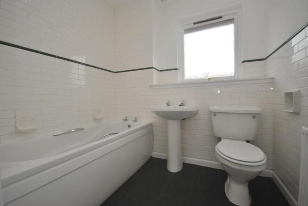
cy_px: 103
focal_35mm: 15
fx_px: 128
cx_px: 154
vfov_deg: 77.5
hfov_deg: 100.3
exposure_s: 1/60
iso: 100
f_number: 4
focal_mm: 10
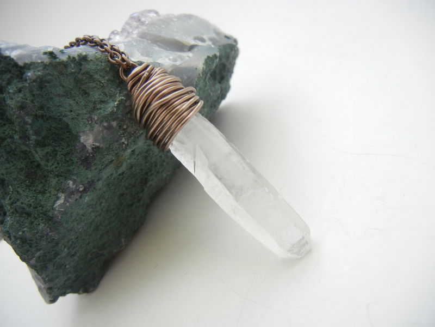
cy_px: 164
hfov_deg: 60.0
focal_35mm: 30
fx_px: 377
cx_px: 218
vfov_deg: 46.8
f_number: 3.5
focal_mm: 5.4
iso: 400
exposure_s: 1/17.5
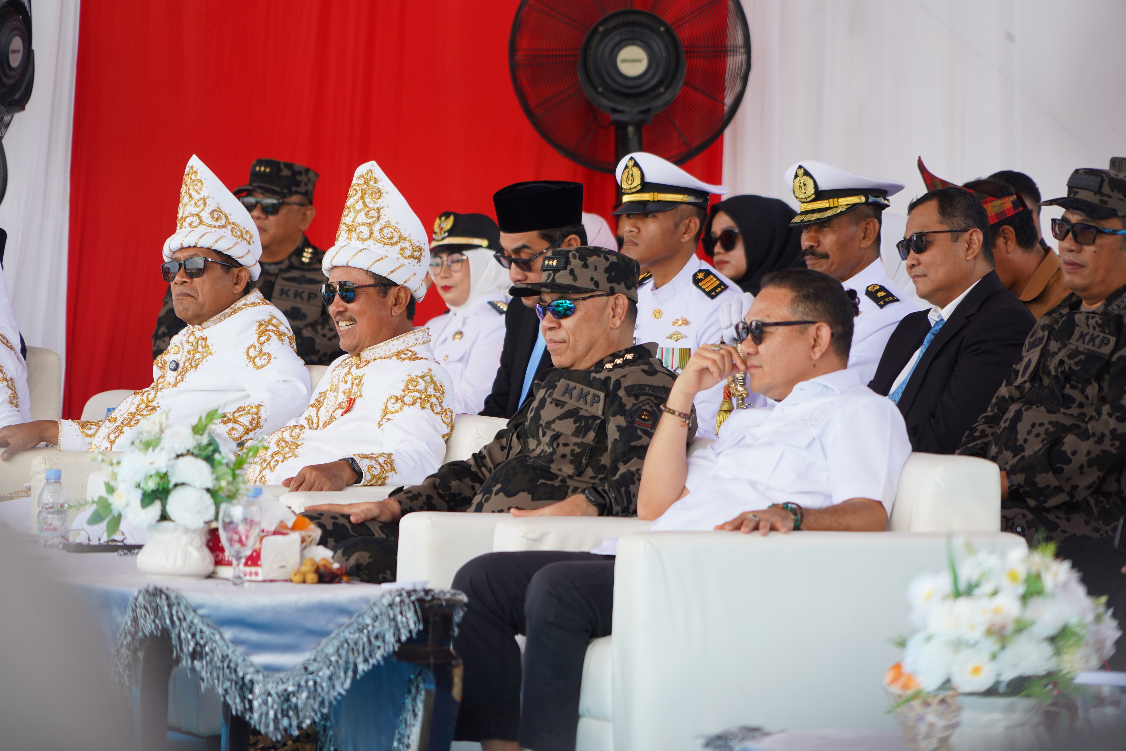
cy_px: 376
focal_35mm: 240
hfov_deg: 8.6
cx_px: 563
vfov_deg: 5.7
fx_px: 7506
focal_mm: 240
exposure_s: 1/125
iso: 125
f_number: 6.3
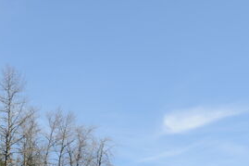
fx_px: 719
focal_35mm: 104
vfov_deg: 12.9
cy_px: 194
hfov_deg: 19.6
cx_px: 159
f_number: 13
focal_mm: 35
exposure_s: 1/400
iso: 400
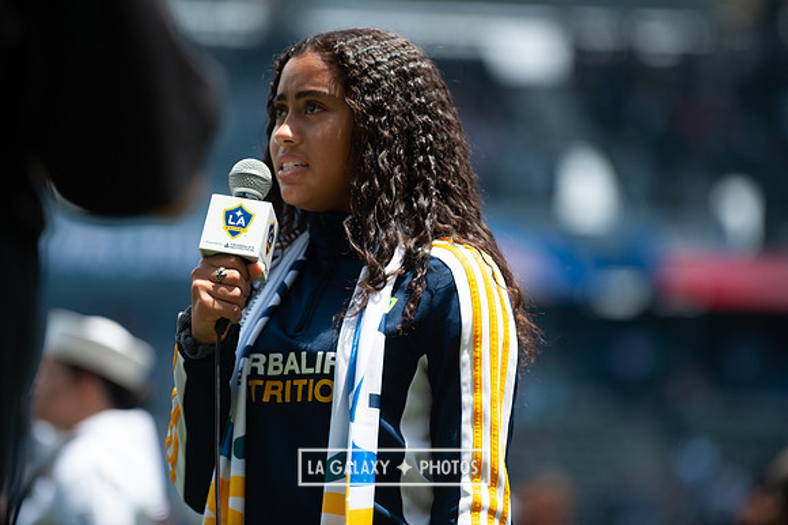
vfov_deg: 6.9
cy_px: 262
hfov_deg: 10.3
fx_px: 4375
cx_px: 394
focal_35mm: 200
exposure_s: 1/1250
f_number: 3.5
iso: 200
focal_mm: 200
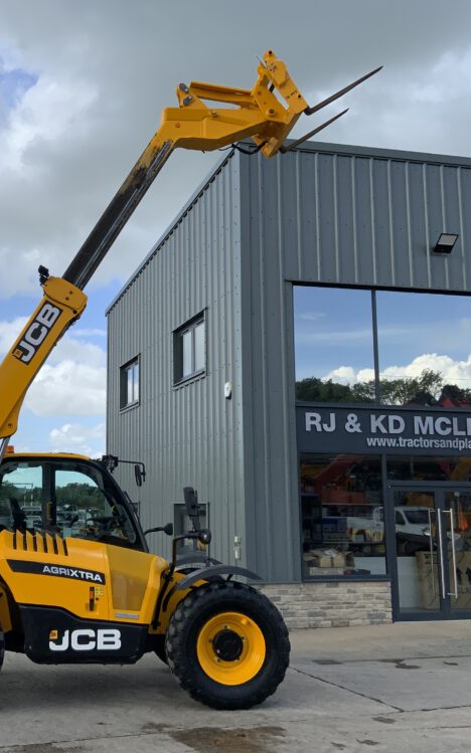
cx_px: 137
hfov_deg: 30.2
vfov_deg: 47.2
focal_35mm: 42
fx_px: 863
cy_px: 369
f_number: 1.8
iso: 16
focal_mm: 3
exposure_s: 1/1144
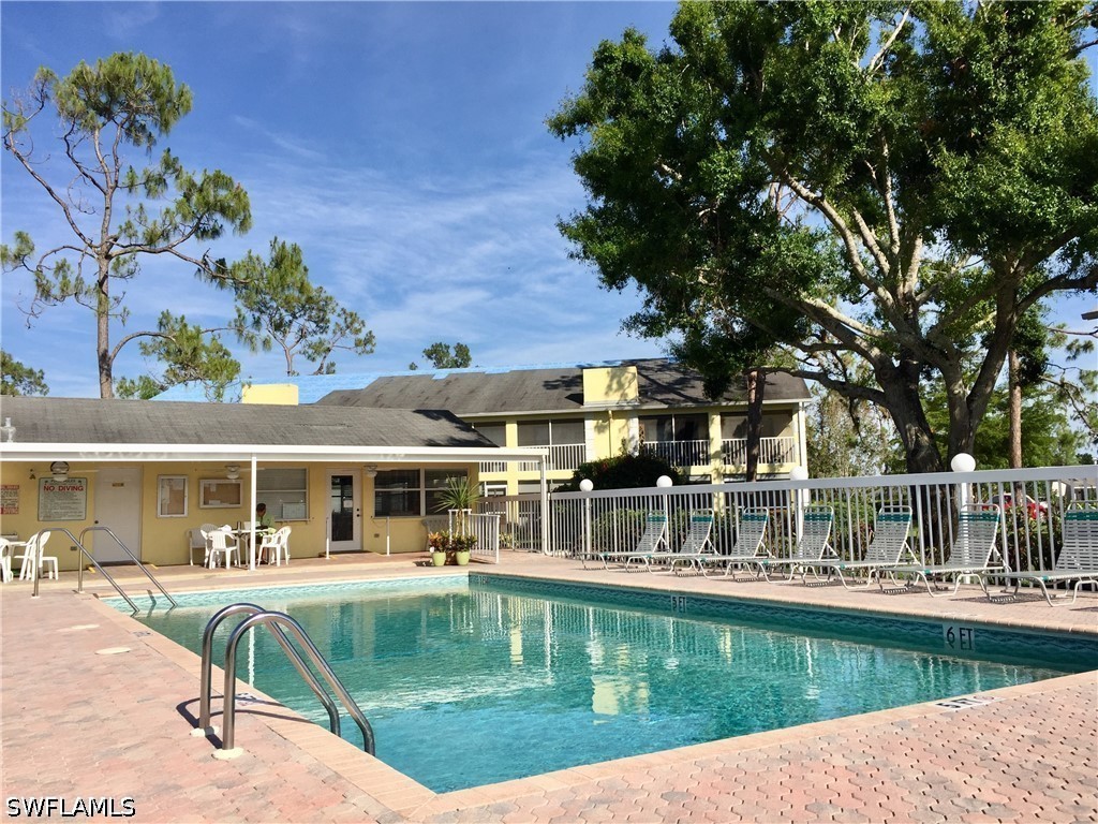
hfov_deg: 61.7
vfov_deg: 48.2
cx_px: 549
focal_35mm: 29
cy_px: 412
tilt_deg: +6.1
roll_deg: +0.5
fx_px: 920
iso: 32
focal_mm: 4.15
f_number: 2.2
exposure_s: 1/2475
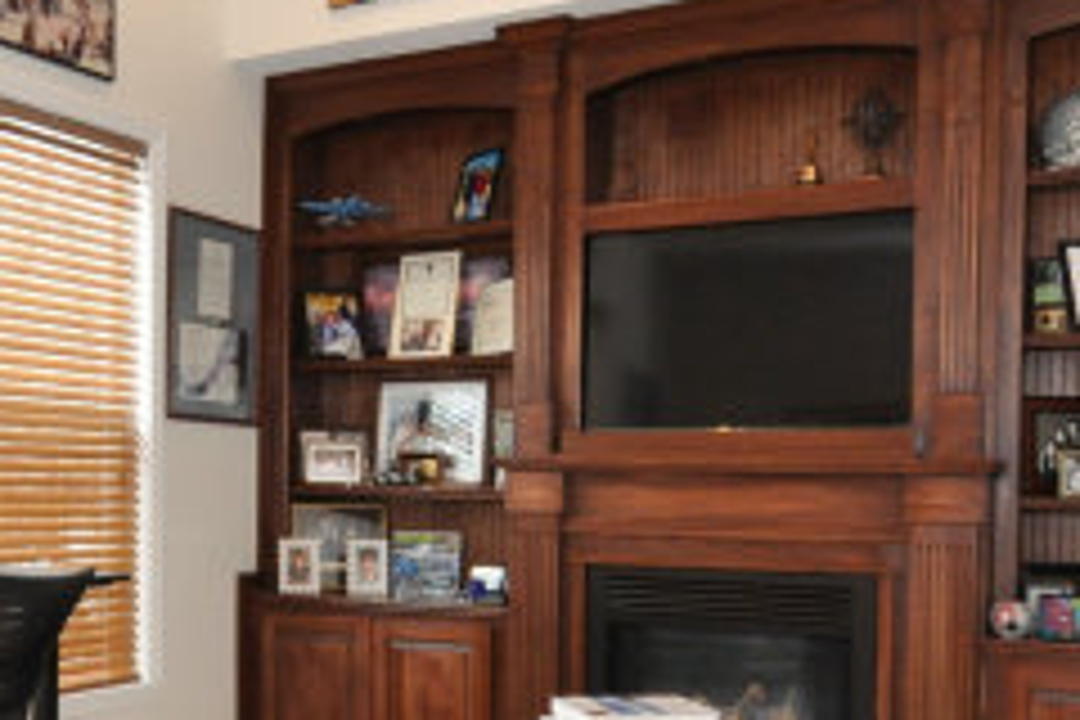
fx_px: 1410
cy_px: 446
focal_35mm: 47
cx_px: 313
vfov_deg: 28.6
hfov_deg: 41.1
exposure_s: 1/60
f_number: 4
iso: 800
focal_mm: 10
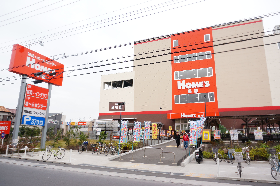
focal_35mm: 26
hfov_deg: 70.5
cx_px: 140
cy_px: 93
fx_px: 198
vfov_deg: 50.3
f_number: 8
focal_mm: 17
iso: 200
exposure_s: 1/125
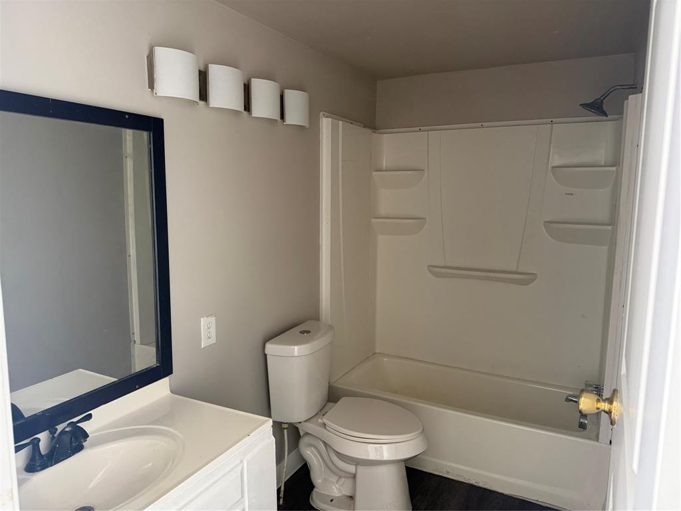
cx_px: 340
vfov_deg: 56.8
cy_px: 256
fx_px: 472
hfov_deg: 71.6
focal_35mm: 24
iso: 320
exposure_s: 1/60
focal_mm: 6.76
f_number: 1.78
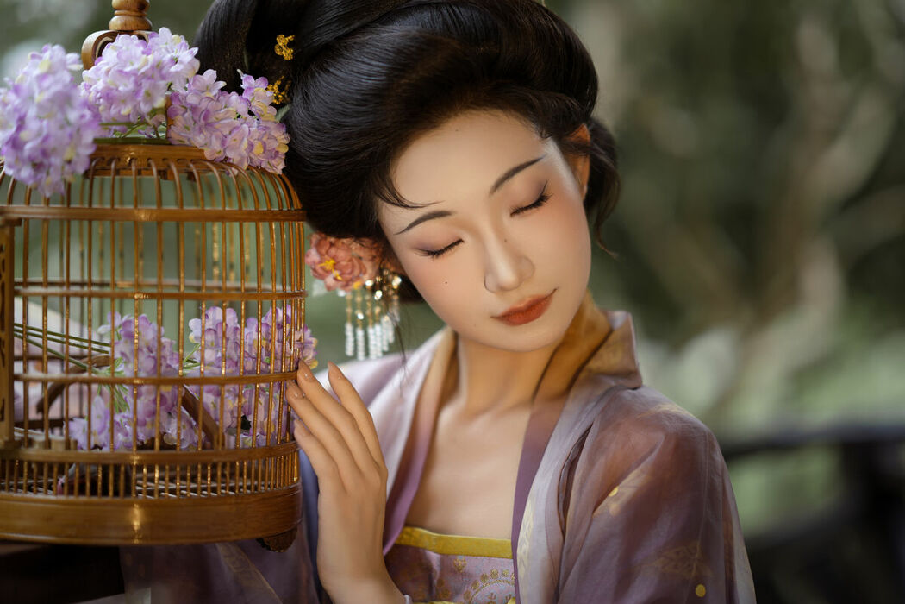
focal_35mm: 85
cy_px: 302
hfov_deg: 23.9
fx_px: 2137
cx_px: 452
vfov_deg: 16.1
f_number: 1.4
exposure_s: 1/125
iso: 100
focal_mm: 85
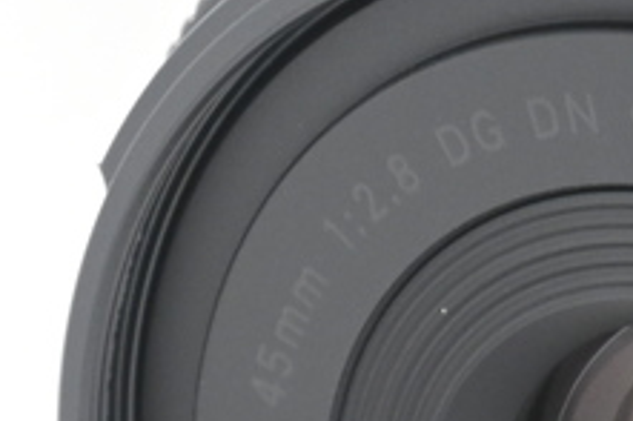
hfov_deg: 5.8
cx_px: 871
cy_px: 392
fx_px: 6162
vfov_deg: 3.9
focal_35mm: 351
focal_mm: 43
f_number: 6
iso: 1000
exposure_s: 1/15
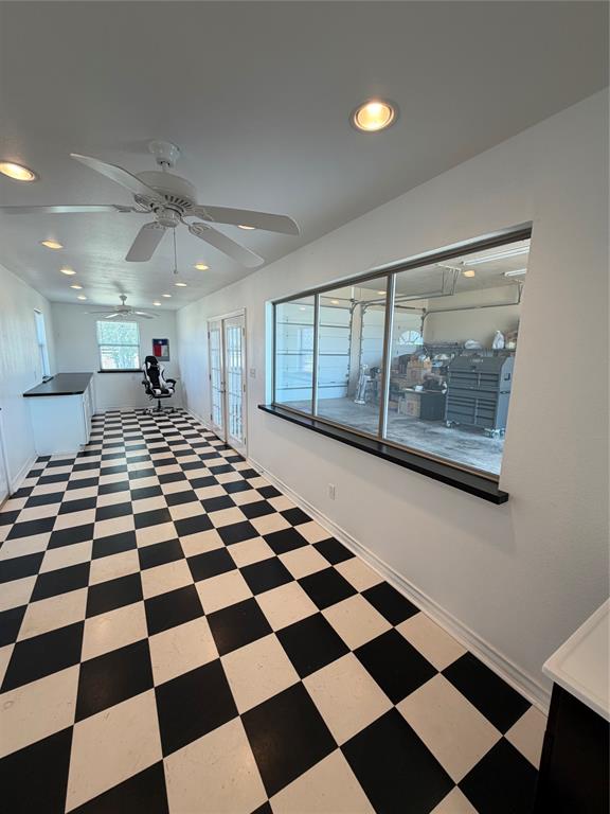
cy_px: 407
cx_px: 305
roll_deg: -1.0
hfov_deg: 85.7
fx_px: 329
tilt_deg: -10.4
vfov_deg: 102.1
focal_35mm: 14
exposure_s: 1/120
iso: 125
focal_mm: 2.22
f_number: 2.2
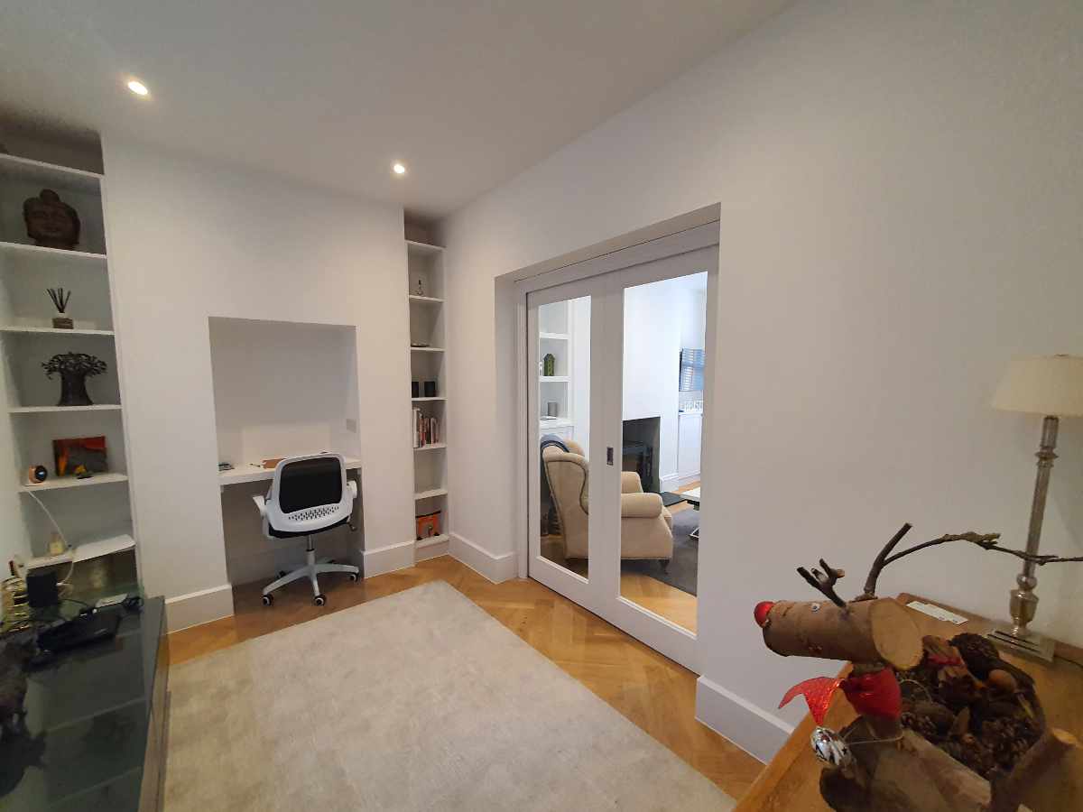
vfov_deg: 89.9
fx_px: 407
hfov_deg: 106.2
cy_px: 406
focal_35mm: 13
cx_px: 542
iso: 400
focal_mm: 1.8
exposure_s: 1/50
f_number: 2.2
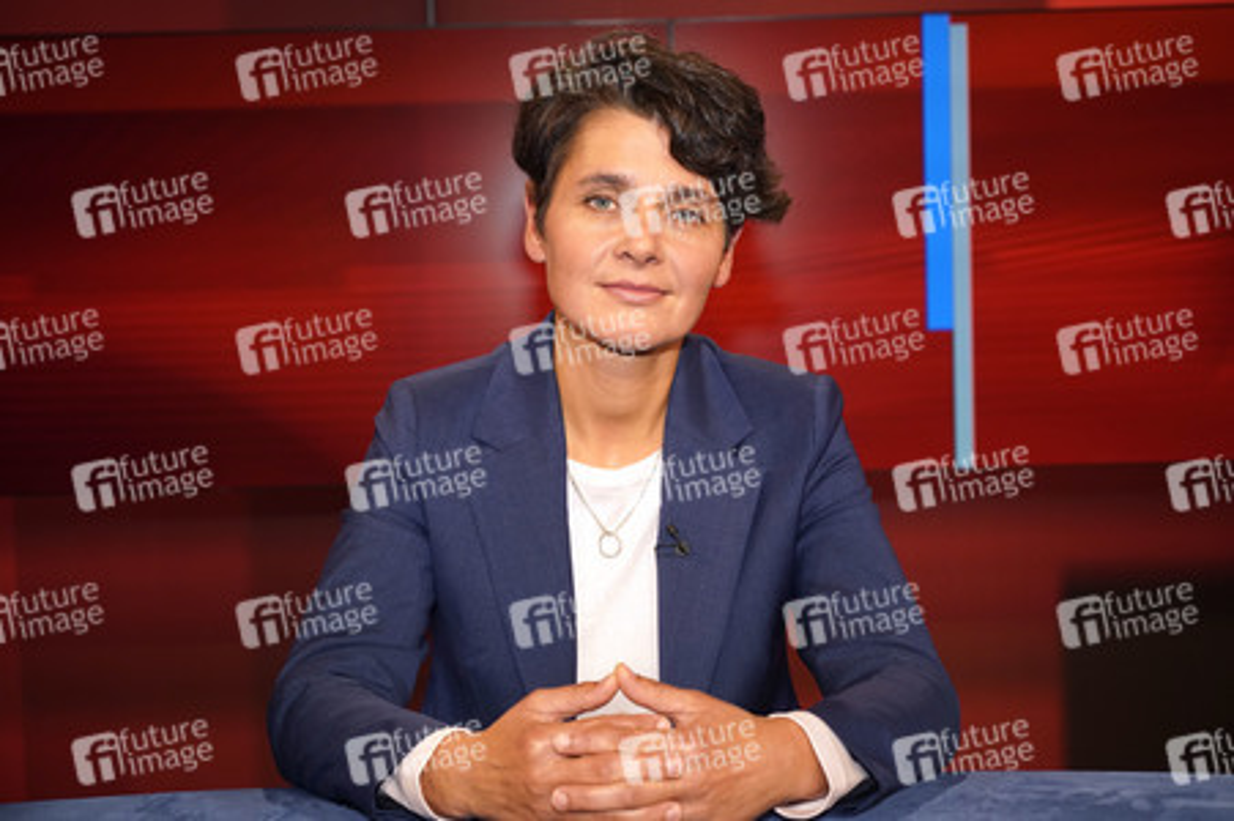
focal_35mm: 51
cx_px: 617
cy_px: 410
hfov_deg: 38.9
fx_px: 1747
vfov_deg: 26.4
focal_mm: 51
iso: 1600
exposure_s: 1/160
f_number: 4.5
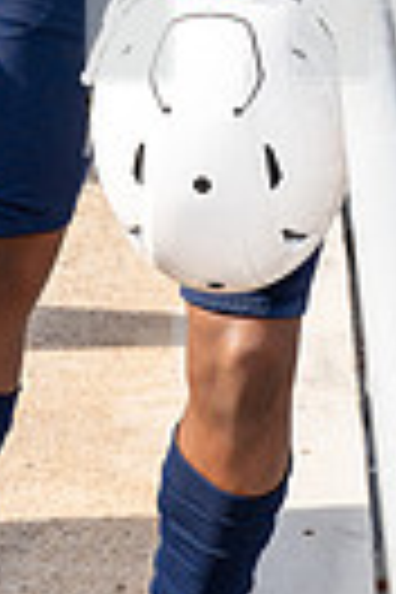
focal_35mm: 191
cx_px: 248
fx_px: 3151
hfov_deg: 7.2
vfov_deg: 10.3
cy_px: -369
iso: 200
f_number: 7.1
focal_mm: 56
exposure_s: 1/250
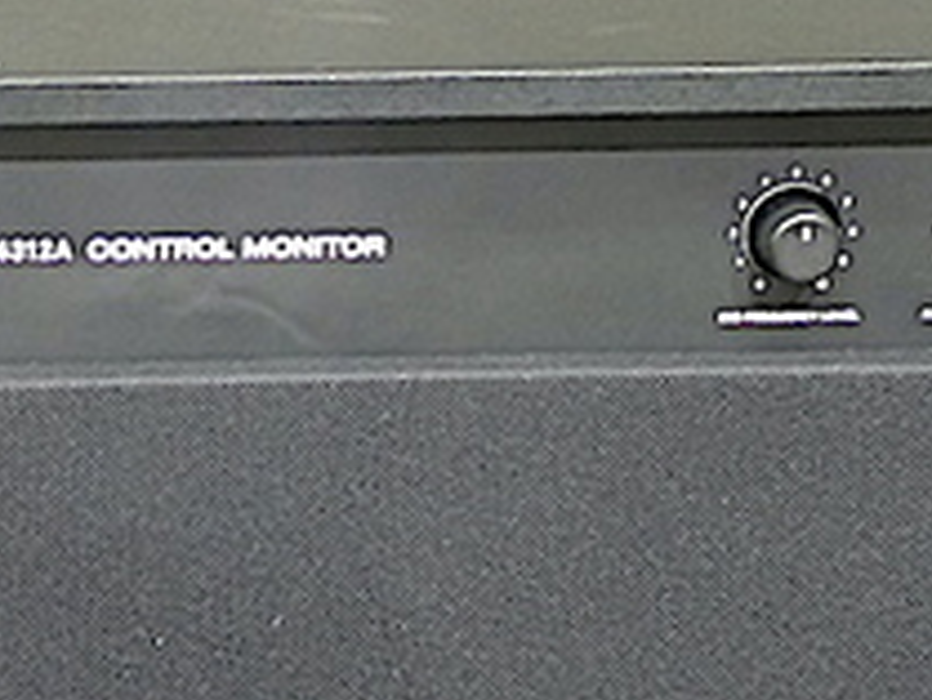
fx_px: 7058
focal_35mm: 262
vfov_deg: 5.6
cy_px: 1137
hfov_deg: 7.4
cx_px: -700
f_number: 4.2
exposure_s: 1/1.6
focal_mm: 10.3
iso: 200
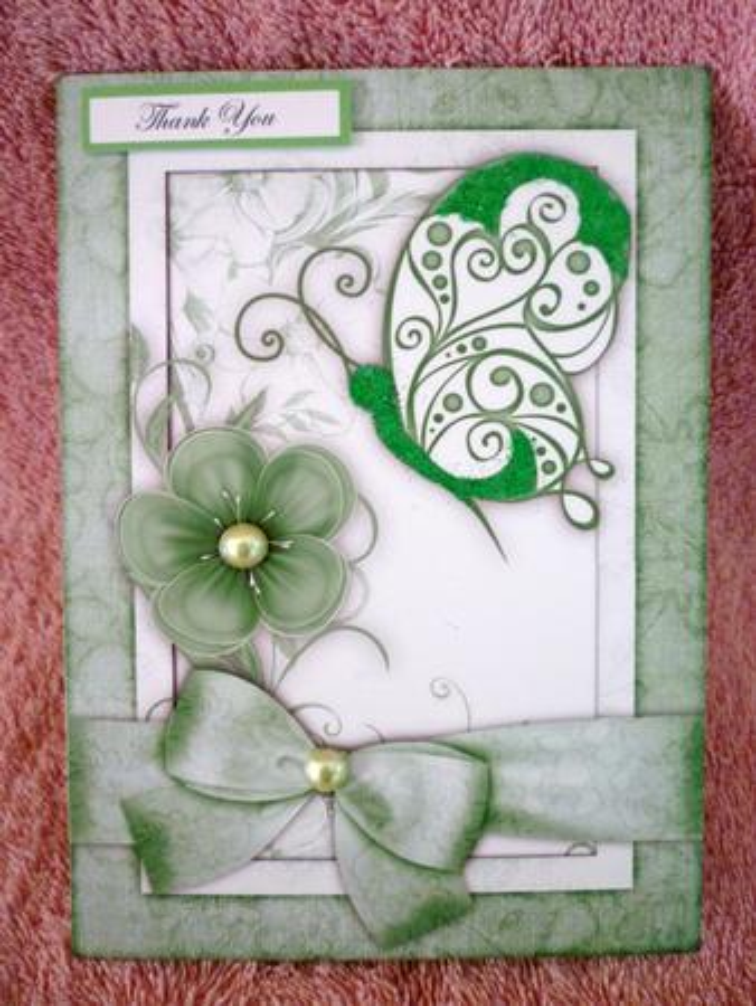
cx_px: 378
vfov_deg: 61.6
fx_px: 844
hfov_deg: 48.3
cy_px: 503
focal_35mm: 29
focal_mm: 5.2
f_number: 3.3
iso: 400
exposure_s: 1/30
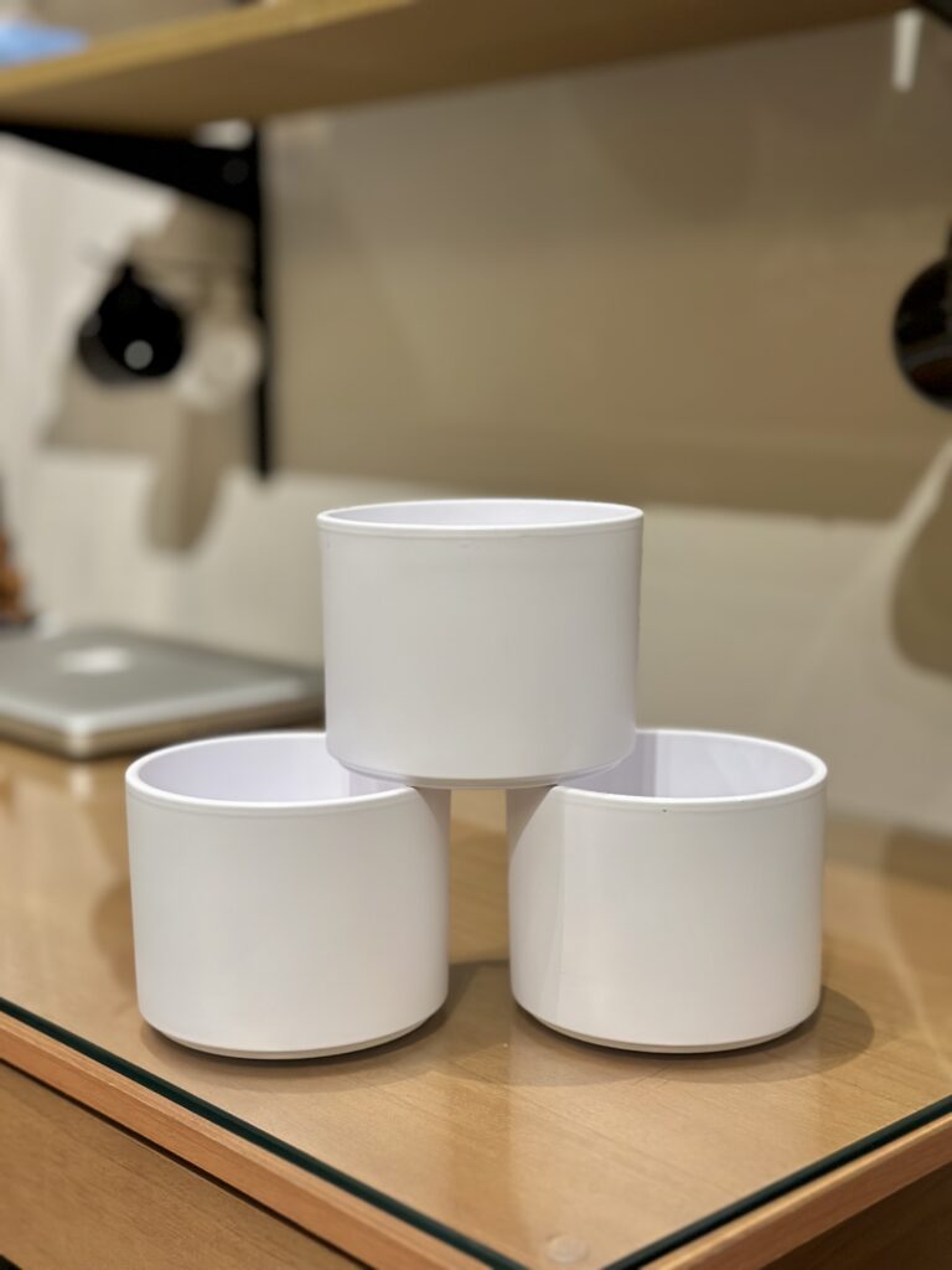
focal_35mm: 48
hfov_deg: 30.3
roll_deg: -0.5
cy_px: 635
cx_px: 476
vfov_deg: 39.7
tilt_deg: -8.8
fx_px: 1760
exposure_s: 1/60
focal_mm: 6.86
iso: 200
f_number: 1.78
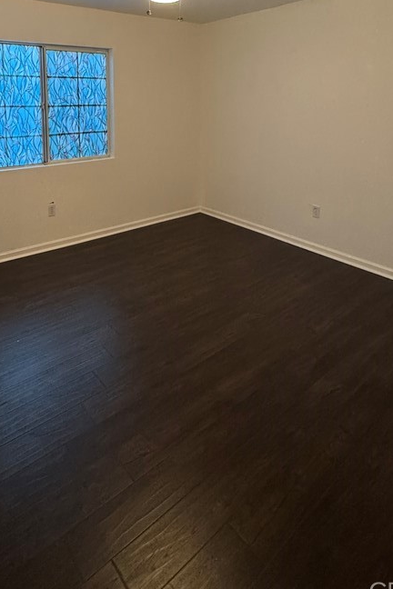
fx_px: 377
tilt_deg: -5.6
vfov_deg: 70.3
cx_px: 135
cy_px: 138
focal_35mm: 23
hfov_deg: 54.1
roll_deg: +0.6
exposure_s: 1/60
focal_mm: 2.22
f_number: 2.2
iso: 400
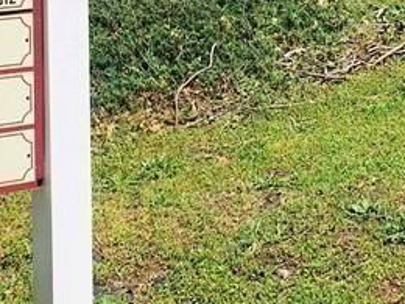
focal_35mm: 114
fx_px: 1334
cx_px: 165
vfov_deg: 12.7
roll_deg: -3.1
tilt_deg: -5.0
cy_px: -58
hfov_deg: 17.3
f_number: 2.2
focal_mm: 4.15
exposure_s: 1/2653
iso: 25
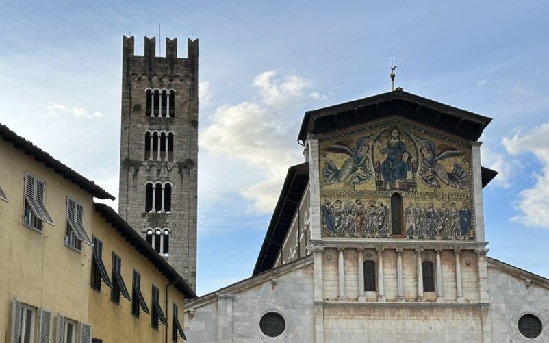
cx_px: 276
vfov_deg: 19.9
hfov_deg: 31.5
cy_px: 255
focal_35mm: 65
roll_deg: +0.0
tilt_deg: +14.2
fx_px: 972
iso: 64
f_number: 1.78
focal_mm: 6.86
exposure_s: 1/1695
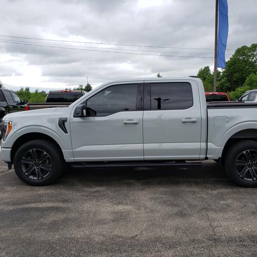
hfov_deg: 52.0
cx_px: 161
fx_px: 260
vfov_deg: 52.5
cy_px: 129
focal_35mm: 31
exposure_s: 1/606
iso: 50
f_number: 2.4
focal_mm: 4.3
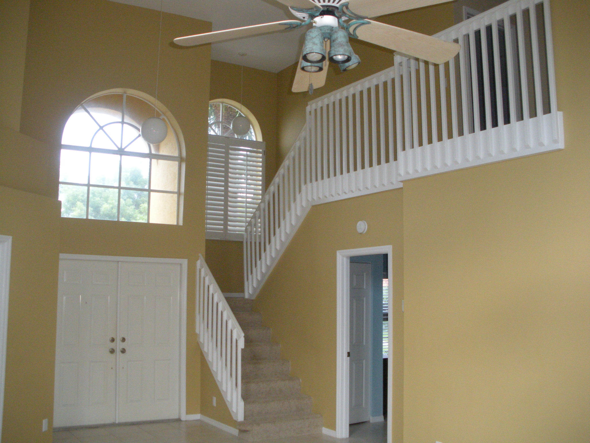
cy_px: 222
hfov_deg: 51.4
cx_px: 295
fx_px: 614
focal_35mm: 36
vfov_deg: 39.7
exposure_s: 1/60.8
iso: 362
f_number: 3.5
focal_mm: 6.3
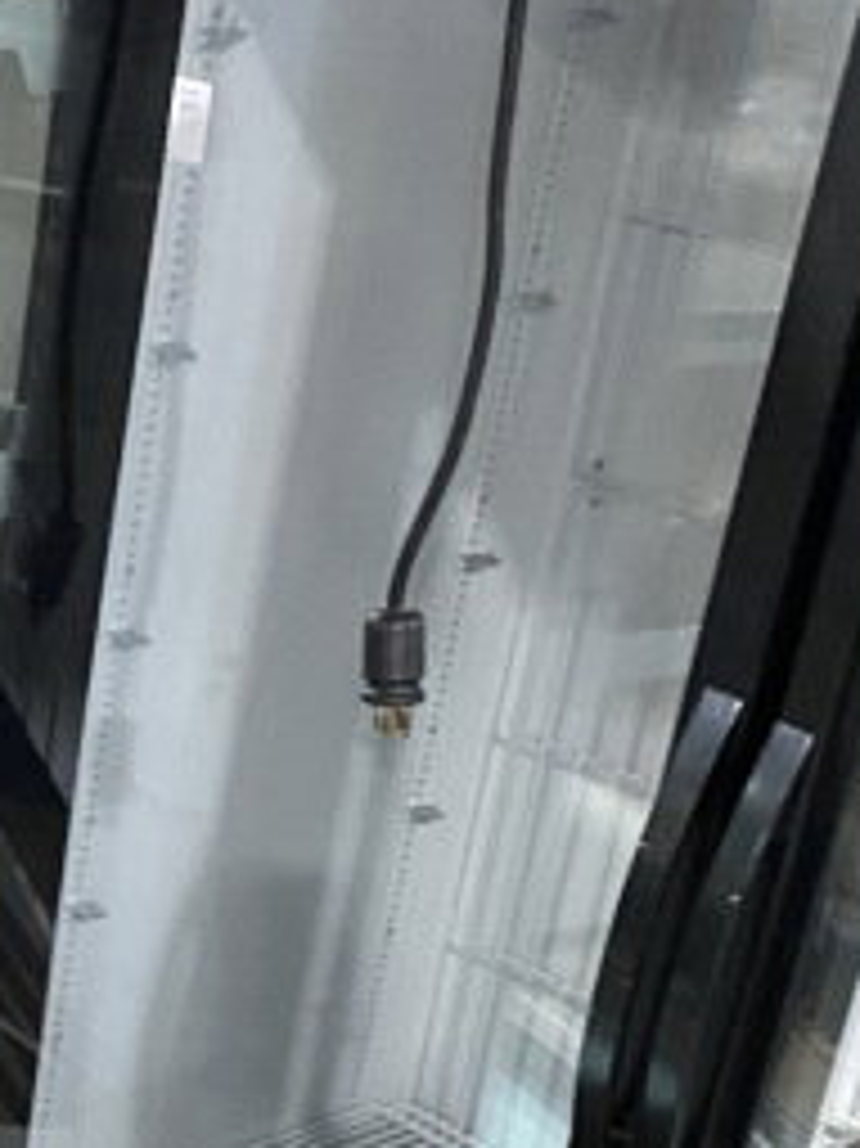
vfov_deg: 23.1
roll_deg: -3.1
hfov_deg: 16.2
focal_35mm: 83
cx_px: -437
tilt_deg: -25.8
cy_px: 984
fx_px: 2752
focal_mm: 4.25
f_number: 1.8
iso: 500
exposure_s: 1/43
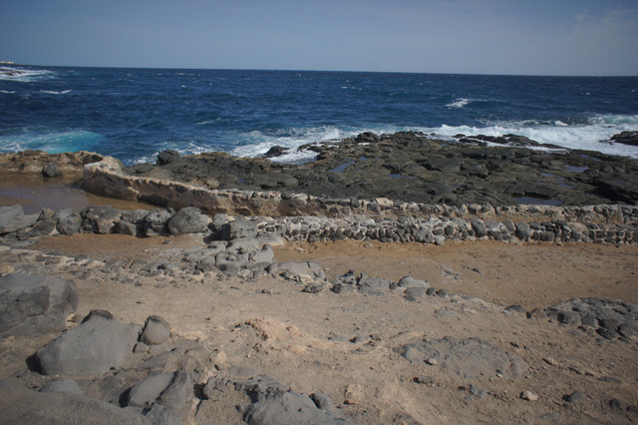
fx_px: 425
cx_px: 319
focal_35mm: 24
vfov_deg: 53.1
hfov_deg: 73.8
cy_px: 212
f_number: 7.1
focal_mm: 16
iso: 200
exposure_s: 1/800
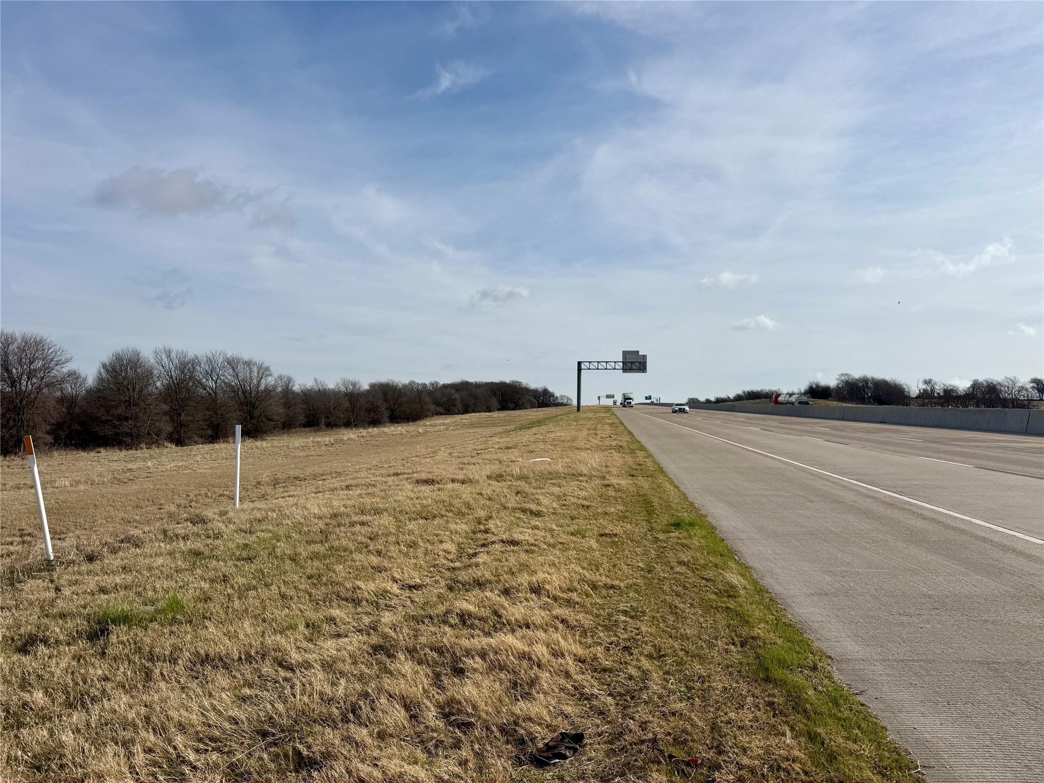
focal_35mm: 24
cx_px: 522
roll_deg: +0.0
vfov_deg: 56.8
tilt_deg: +2.5
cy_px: 392
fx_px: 724
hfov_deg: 71.6
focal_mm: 6.76
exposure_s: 1/11905
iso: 80
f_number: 1.78
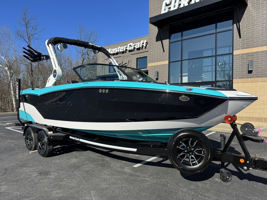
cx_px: 134
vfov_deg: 56.8
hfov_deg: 71.6
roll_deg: -0.4
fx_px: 185
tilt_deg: +0.1
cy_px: 100
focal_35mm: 24
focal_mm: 6.76
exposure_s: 1/4049
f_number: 1.78
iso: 80
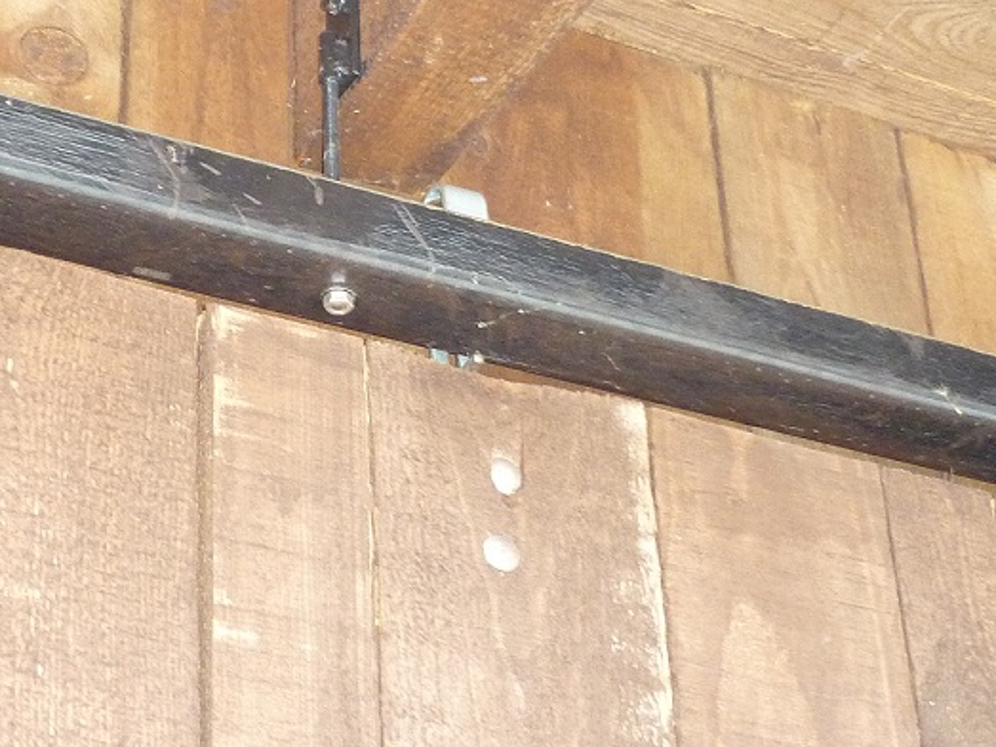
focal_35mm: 94
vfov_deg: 15.7
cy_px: 215
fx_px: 2704
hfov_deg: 20.8
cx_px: 341
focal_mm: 7.4
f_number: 3.1
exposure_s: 1/30
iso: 320
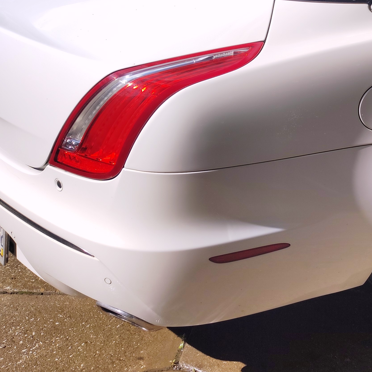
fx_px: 632
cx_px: 431
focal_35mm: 52
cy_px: 104
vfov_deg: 32.3
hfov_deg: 29.0
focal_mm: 5.56
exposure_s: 1/1230
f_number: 1.8
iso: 100
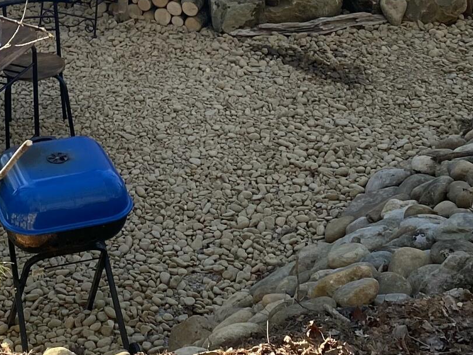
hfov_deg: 20.2
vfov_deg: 14.2
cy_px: -216
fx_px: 1311
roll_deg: +1.2
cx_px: 91
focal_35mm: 96
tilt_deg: -13.9
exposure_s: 1/351
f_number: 1.8
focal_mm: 4.25
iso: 32
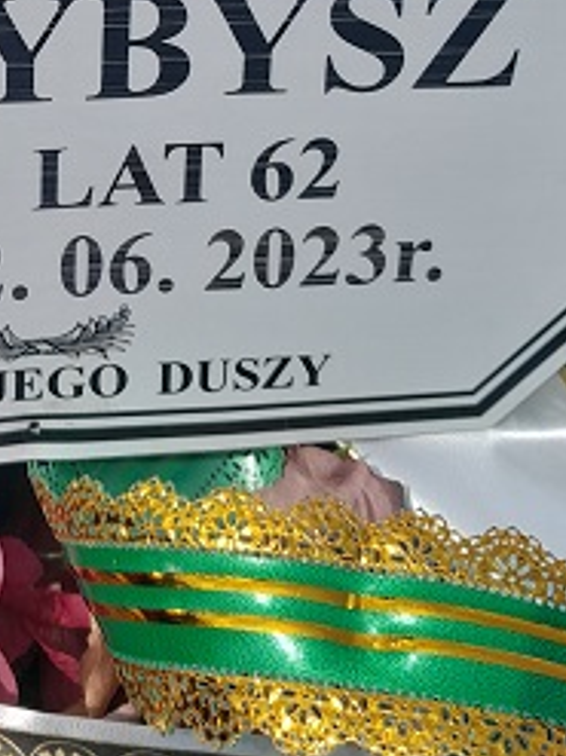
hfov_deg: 20.3
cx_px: 3
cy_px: -95
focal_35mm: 70
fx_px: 1527
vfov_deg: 25.6
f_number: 1.8
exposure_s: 1/1100
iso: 40
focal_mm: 4
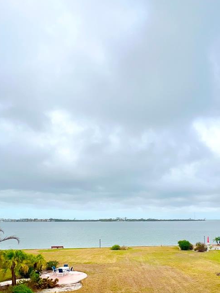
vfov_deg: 67.6
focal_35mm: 24
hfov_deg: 54.9
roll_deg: +0.3
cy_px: 215
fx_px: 203
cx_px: 157
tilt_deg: +3.1
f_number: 1.8
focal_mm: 1.57
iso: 32
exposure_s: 1/1698
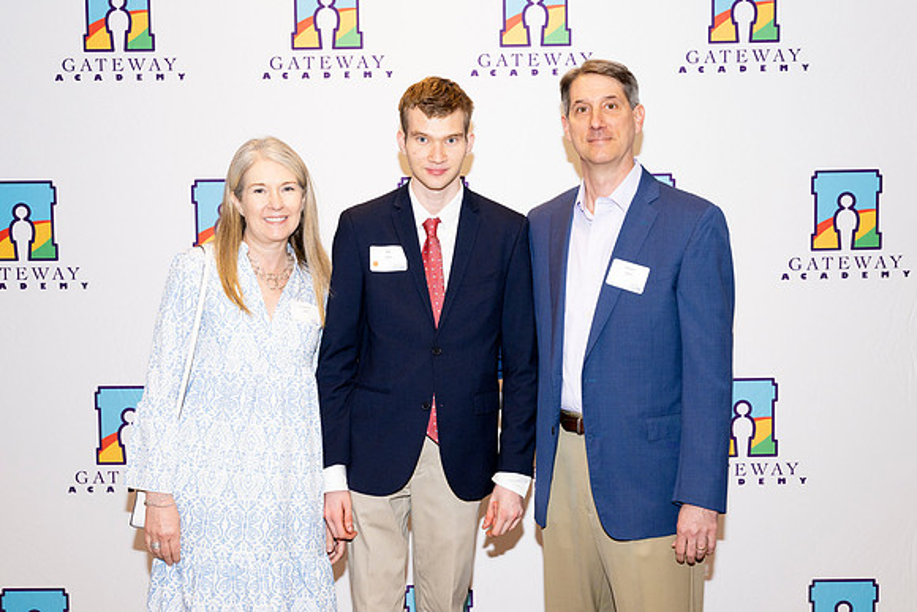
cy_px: 322
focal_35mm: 50
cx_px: 458
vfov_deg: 26.7
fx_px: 1287
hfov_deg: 39.2
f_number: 5.6
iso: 800
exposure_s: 1/160
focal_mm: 48
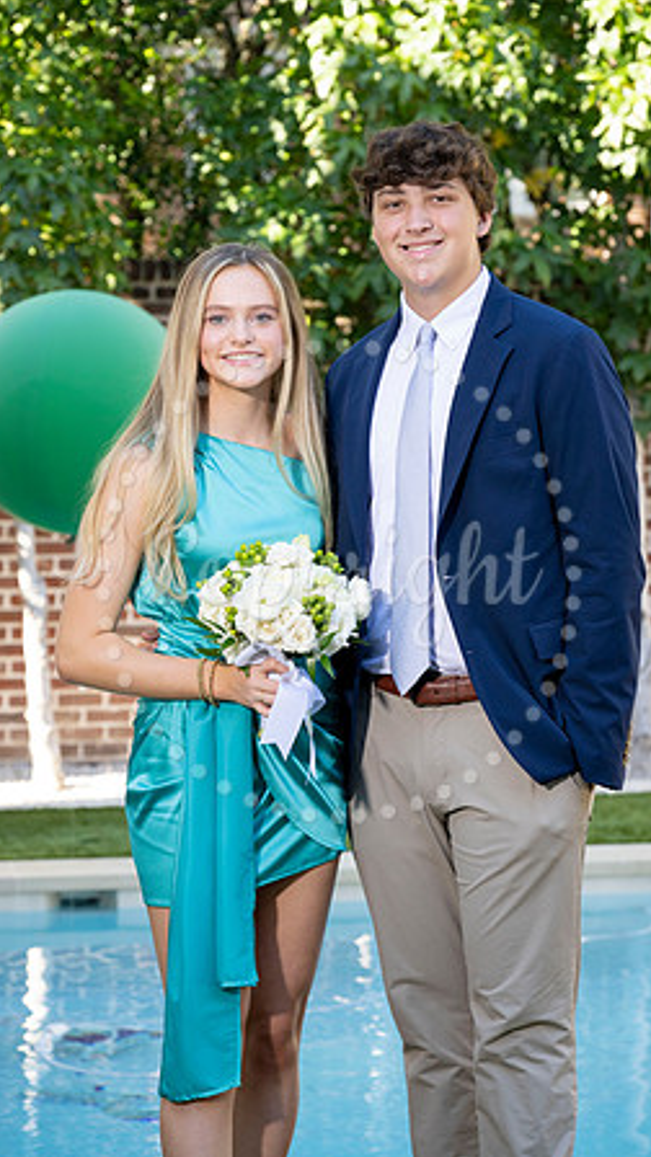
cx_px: 338
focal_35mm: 99
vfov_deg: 21.6
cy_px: 578
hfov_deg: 12.2
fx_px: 3038
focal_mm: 94
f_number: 5.6
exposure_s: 1/200
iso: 400
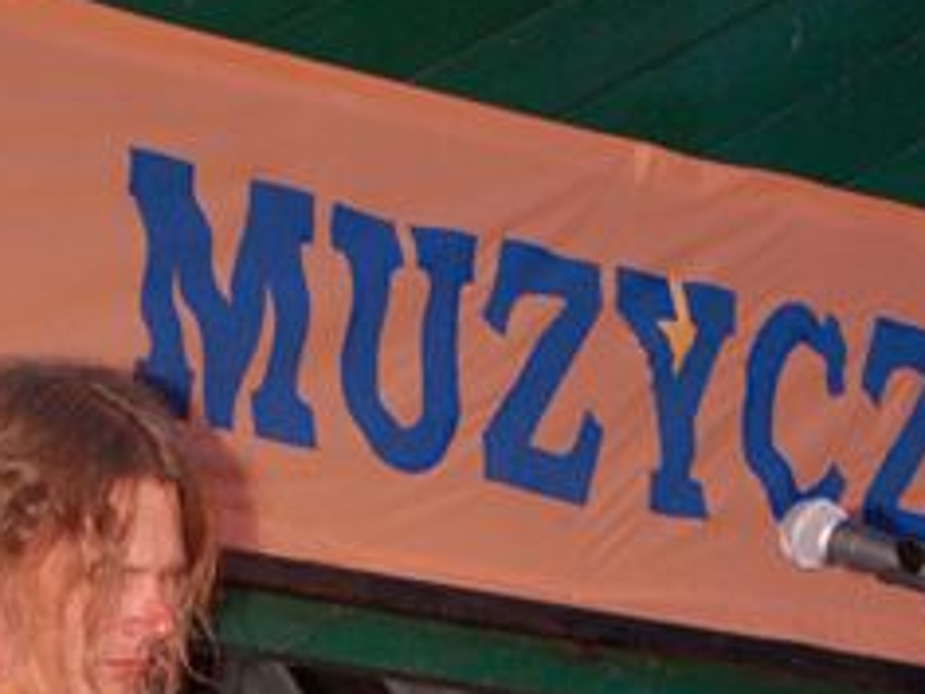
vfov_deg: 7.2
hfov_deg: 9.8
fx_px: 5377
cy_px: 1090
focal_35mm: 201
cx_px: 508
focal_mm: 55
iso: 640
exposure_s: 1/60
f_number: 5.6
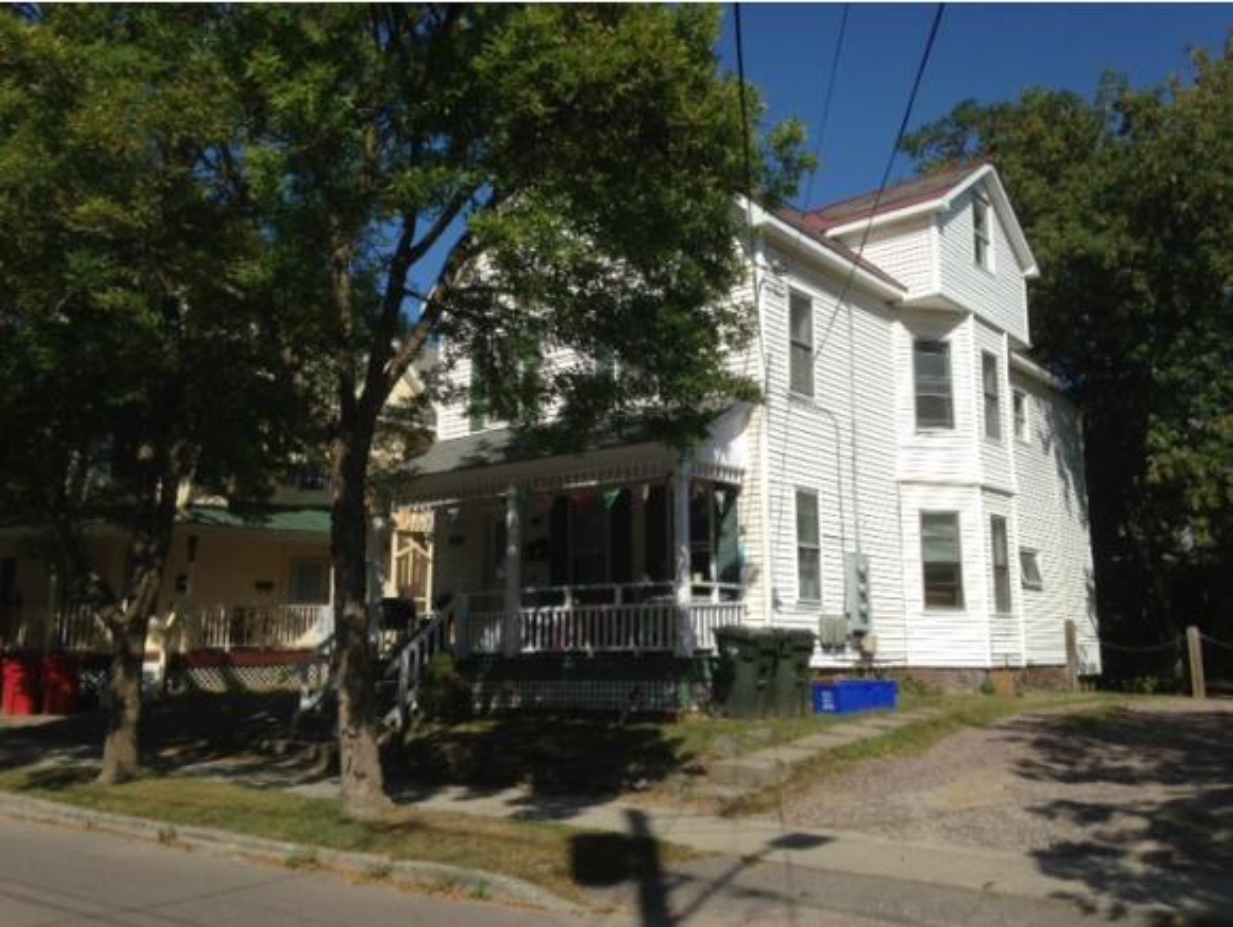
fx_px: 1176
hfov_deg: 55.3
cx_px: 616
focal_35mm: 33
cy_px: 464
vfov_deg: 43.0
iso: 50
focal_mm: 4.13
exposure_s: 1/2169
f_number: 2.4
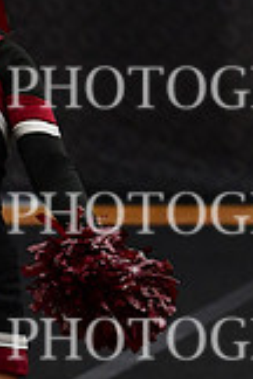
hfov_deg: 2.0
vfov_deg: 2.9
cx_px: -8
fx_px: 7379
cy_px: 276
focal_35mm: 700
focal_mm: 130
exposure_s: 1/500
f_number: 4
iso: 4000
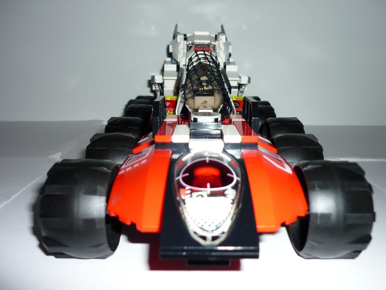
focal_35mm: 33
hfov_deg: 55.4
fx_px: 368
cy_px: 145
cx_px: 193
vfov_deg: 42.9
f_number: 2.8
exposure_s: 1/30
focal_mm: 5.5
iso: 100
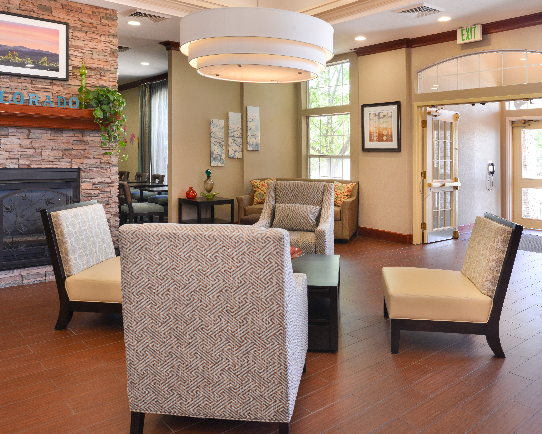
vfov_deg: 51.5
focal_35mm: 28
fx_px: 449
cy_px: 209
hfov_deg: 62.1
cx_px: 299
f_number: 11
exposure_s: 1/5
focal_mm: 24
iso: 400
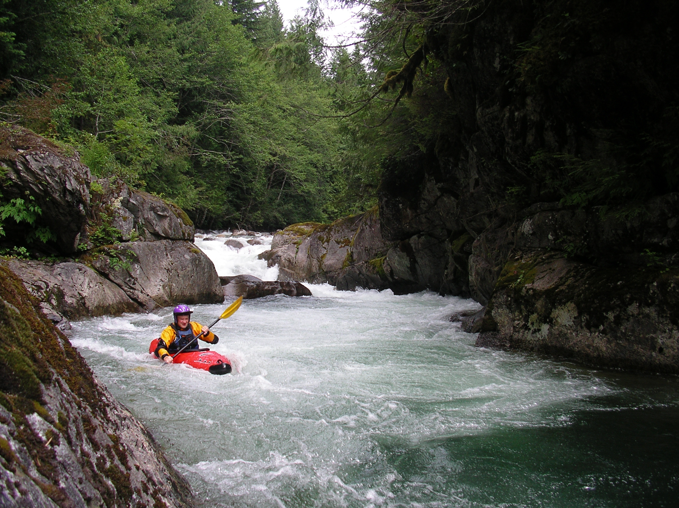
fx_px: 725
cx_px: 340
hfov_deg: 50.2
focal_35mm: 37
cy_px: 254
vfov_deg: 38.6
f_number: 2.8
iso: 50
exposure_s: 1/250
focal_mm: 5.7
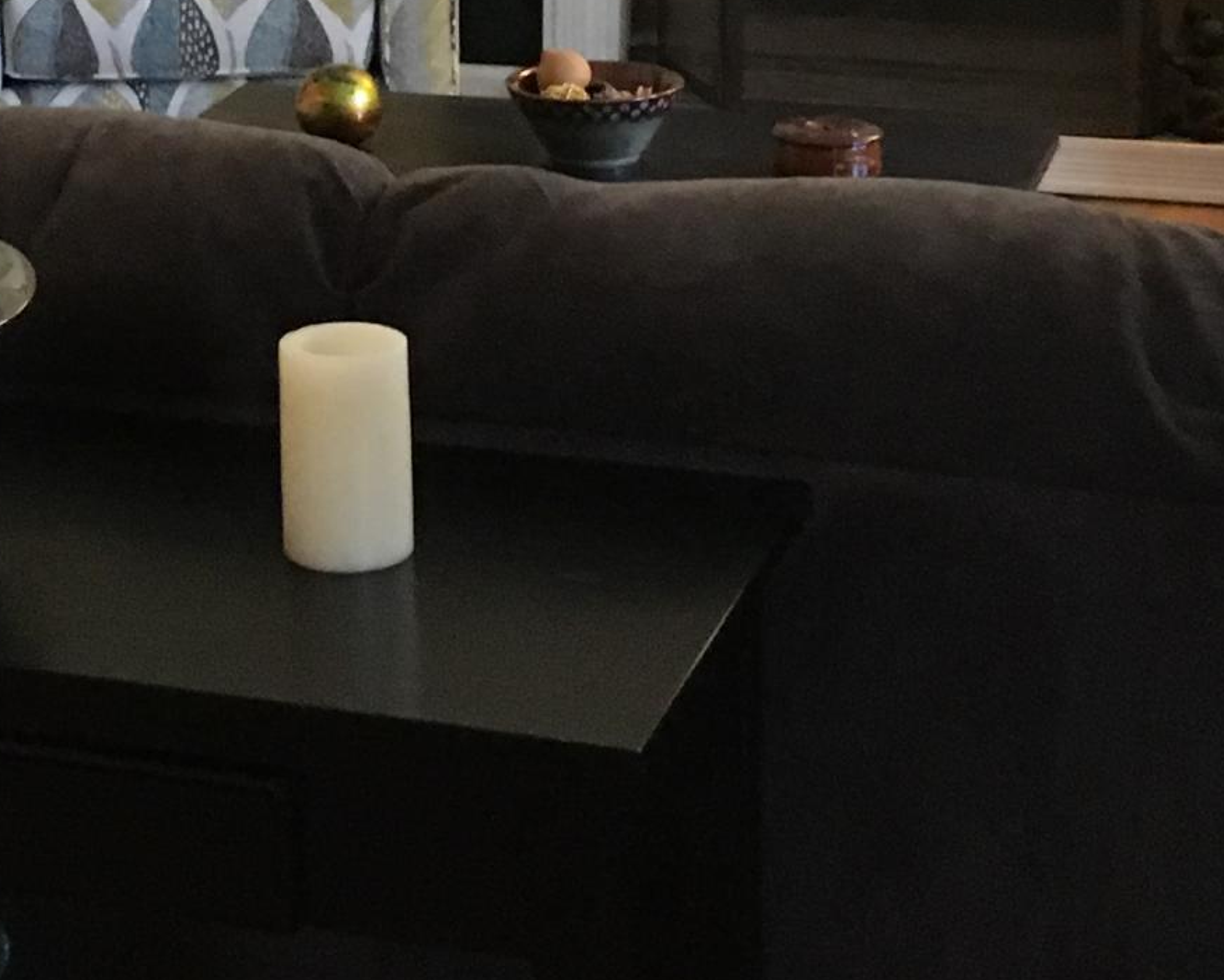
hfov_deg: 19.6
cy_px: 10
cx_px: 264
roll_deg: +1.0
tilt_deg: -9.4
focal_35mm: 97
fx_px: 3514
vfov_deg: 15.6
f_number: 2.2
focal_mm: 4.15
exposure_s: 1/15
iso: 250
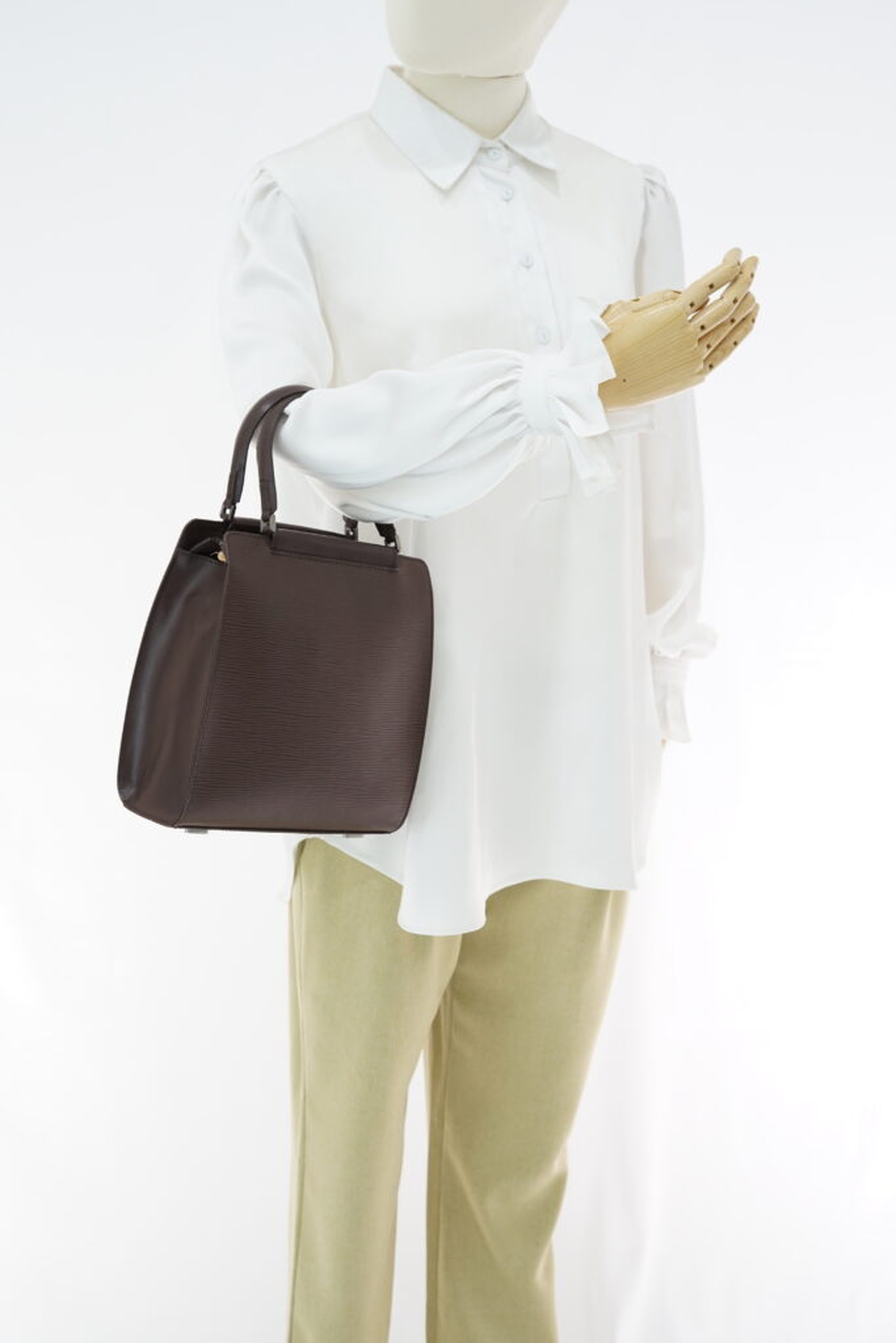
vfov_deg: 39.6
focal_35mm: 50
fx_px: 1866
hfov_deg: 27.0
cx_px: 448
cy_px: 672
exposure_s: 1/10
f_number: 6.3
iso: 640
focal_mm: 50
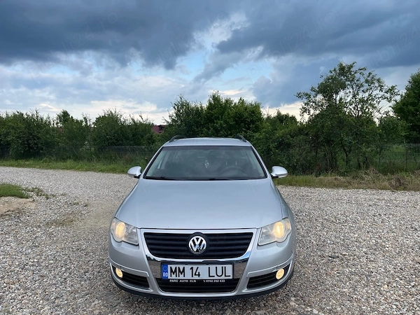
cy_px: 158
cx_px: 210
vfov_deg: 53.1
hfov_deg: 67.3
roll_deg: +0.6
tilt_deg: -3.1
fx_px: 315
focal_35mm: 26
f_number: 1.6
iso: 50
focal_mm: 5.1
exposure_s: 1/1119
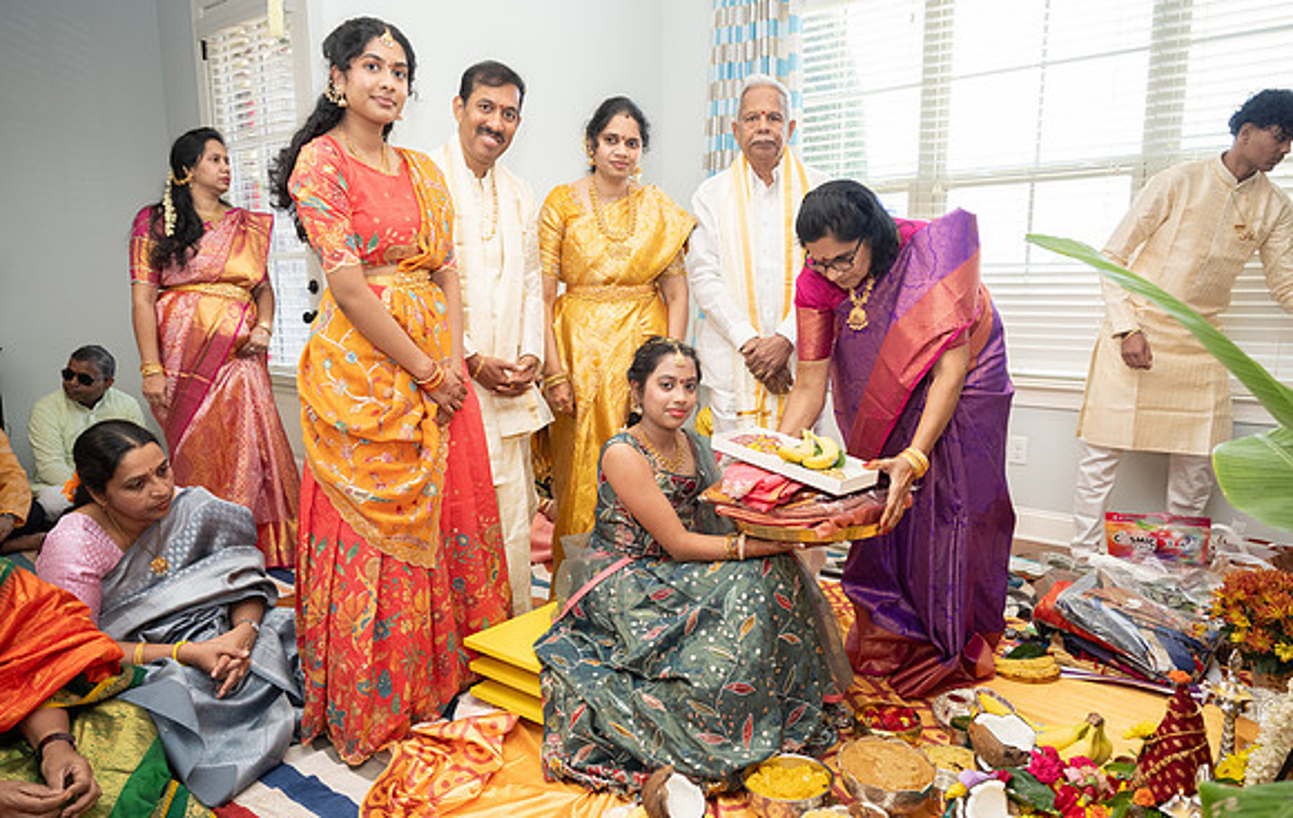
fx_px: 864
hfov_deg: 73.6
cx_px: 647
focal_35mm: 24
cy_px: 430
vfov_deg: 50.7
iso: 800
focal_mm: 24
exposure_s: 1/160
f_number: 4
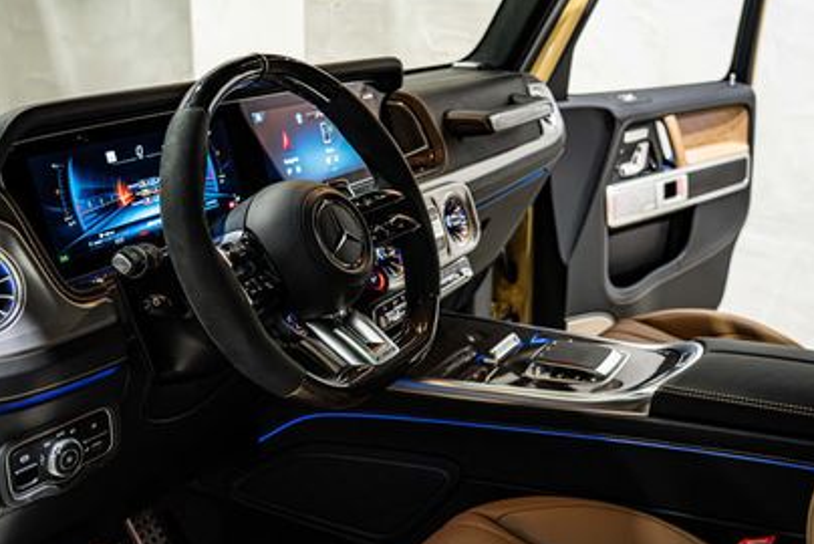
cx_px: 379
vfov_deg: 35.0
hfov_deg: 50.6
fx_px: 860
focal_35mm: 38
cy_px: 317
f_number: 4
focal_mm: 24
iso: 1600
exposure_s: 1/100
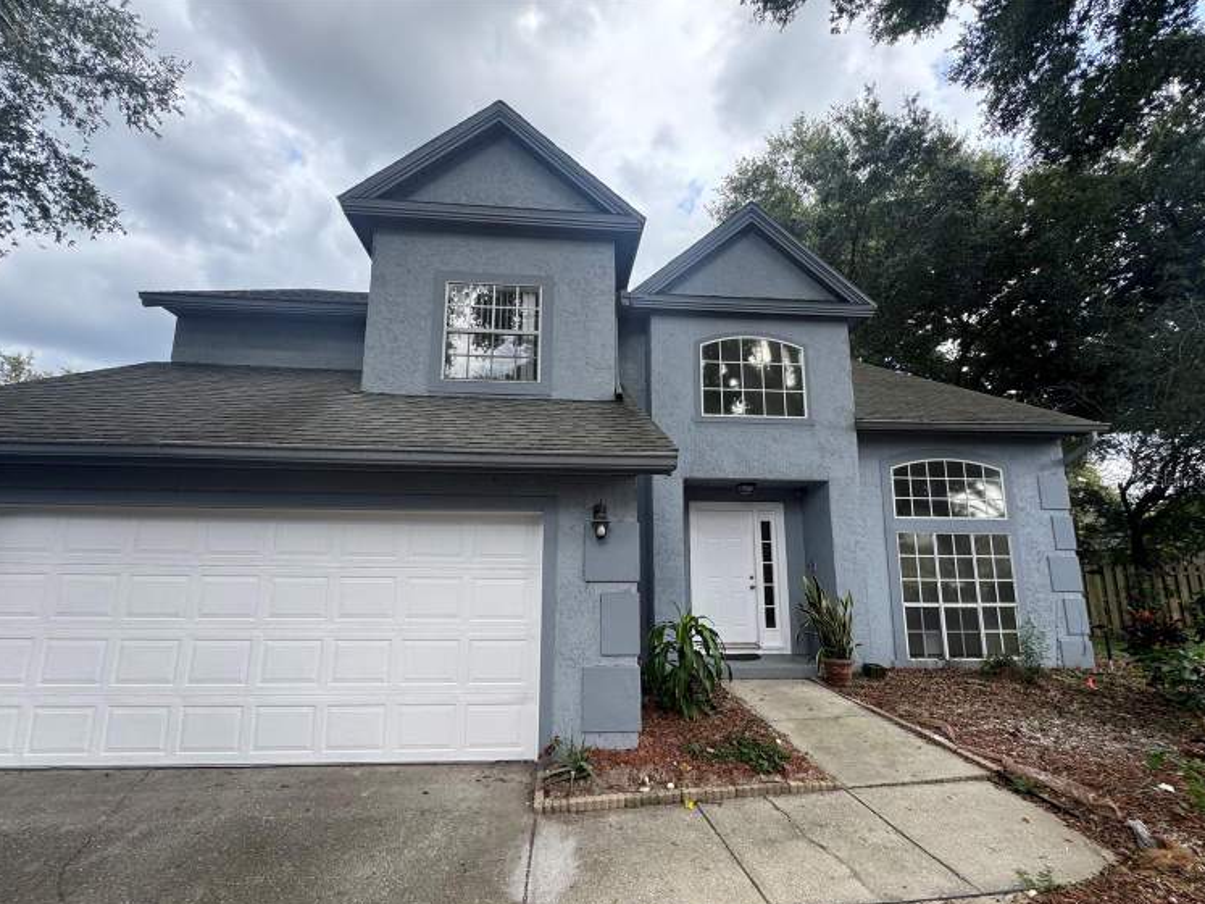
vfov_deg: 81.6
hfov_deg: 98.2
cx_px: 586
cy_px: 479
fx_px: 522
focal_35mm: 15
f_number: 2.2
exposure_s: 1/155
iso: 40
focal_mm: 2.22
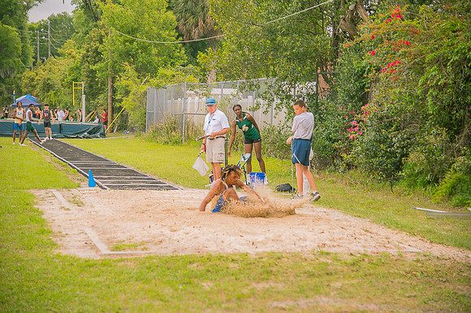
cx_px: 236
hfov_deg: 23.7
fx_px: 1124
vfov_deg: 15.9
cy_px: 156
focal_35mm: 86
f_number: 4
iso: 200
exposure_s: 1/200
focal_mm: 86
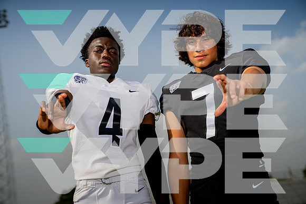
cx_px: 153
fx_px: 544
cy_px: 102
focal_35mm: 64
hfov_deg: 31.4
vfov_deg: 21.3
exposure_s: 1/1250
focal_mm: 64
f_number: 4.5
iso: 100
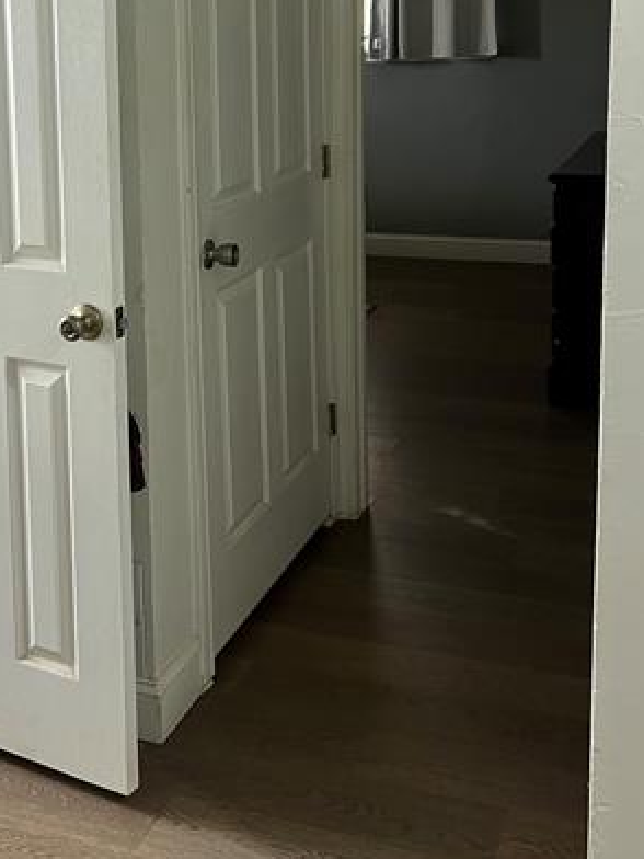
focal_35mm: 51
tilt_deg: -6.5
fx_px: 1265
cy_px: 202
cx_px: 131
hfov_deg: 28.0
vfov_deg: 36.5
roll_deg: +1.0
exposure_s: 1/60
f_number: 1.5
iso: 80
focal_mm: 5.7
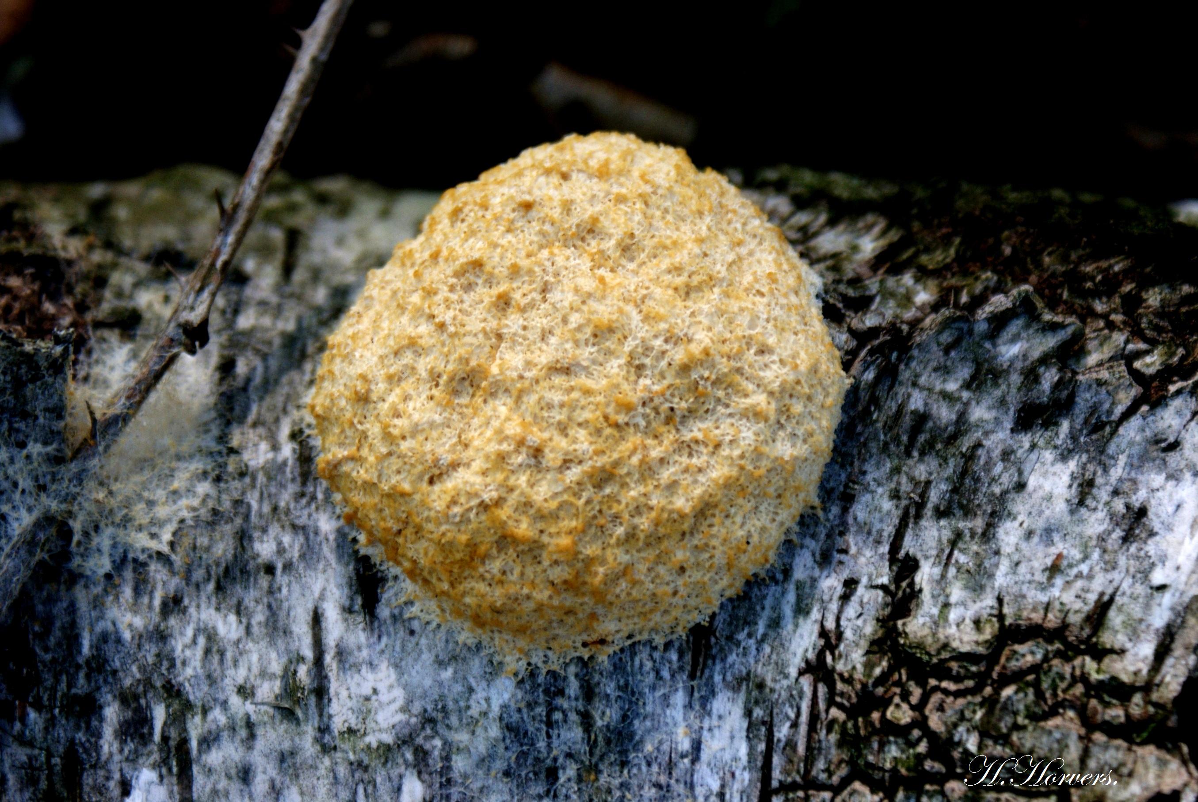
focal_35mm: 105
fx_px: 3498
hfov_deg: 19.4
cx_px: 599
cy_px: 401
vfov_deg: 13.1
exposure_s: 1/125
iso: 250
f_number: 5.6
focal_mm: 70
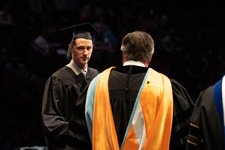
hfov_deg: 12.1
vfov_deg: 8.1
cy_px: 70
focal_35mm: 170
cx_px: 105
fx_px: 1063
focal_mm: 160
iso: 1600
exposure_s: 1/320
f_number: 4.5
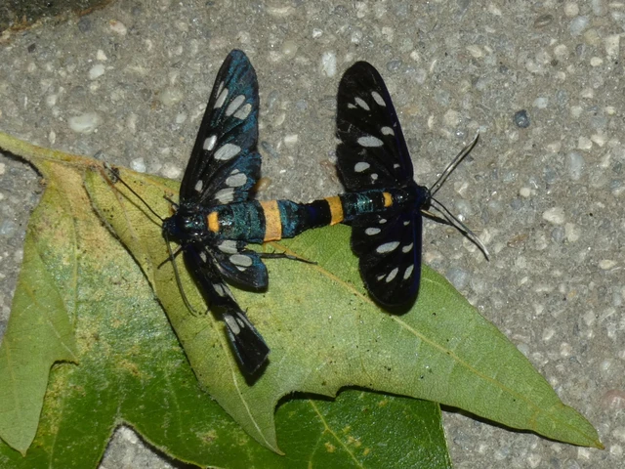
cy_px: 234
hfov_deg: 11.4
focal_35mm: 173
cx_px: 312
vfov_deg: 8.6
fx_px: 3124
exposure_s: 1/50
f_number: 7.1
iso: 80
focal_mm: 30.9
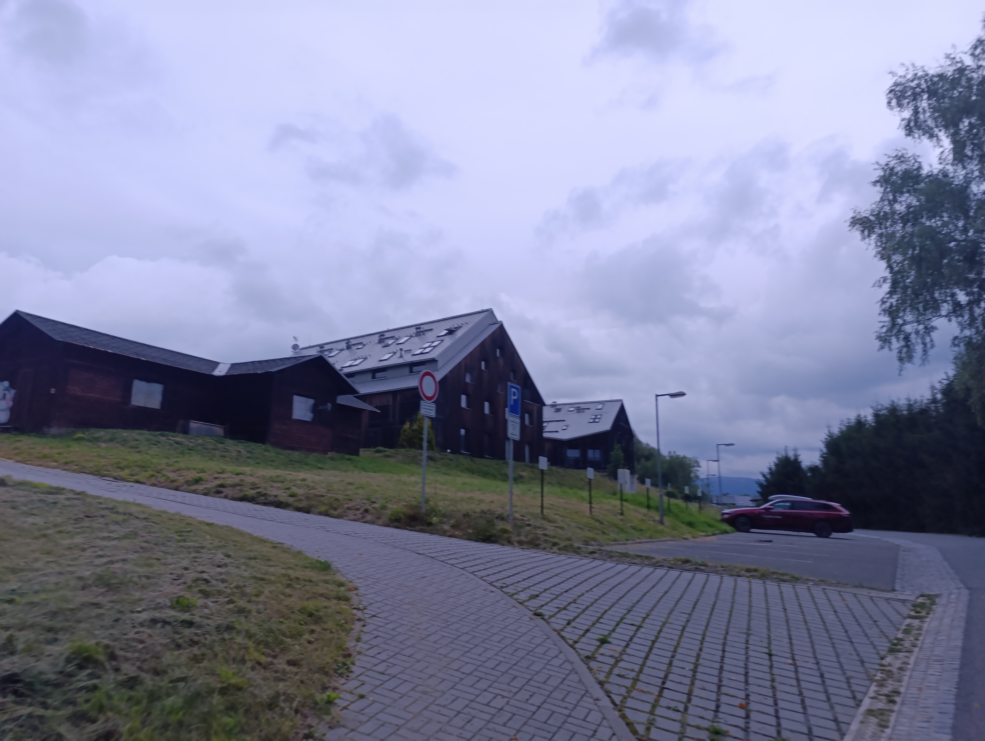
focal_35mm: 23
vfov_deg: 59.0
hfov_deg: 73.8
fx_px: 655
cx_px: 492
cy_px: 370
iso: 400
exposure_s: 1/100
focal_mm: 6.14
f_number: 1.6
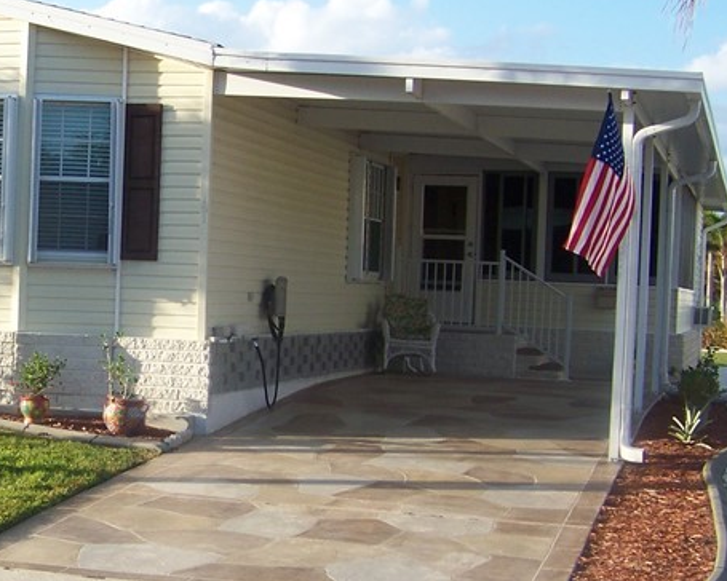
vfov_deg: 19.4
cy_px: 353
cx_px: 54
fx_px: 1700
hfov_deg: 23.4
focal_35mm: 79
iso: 64
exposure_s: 1/320
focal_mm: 5.85
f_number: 2.8
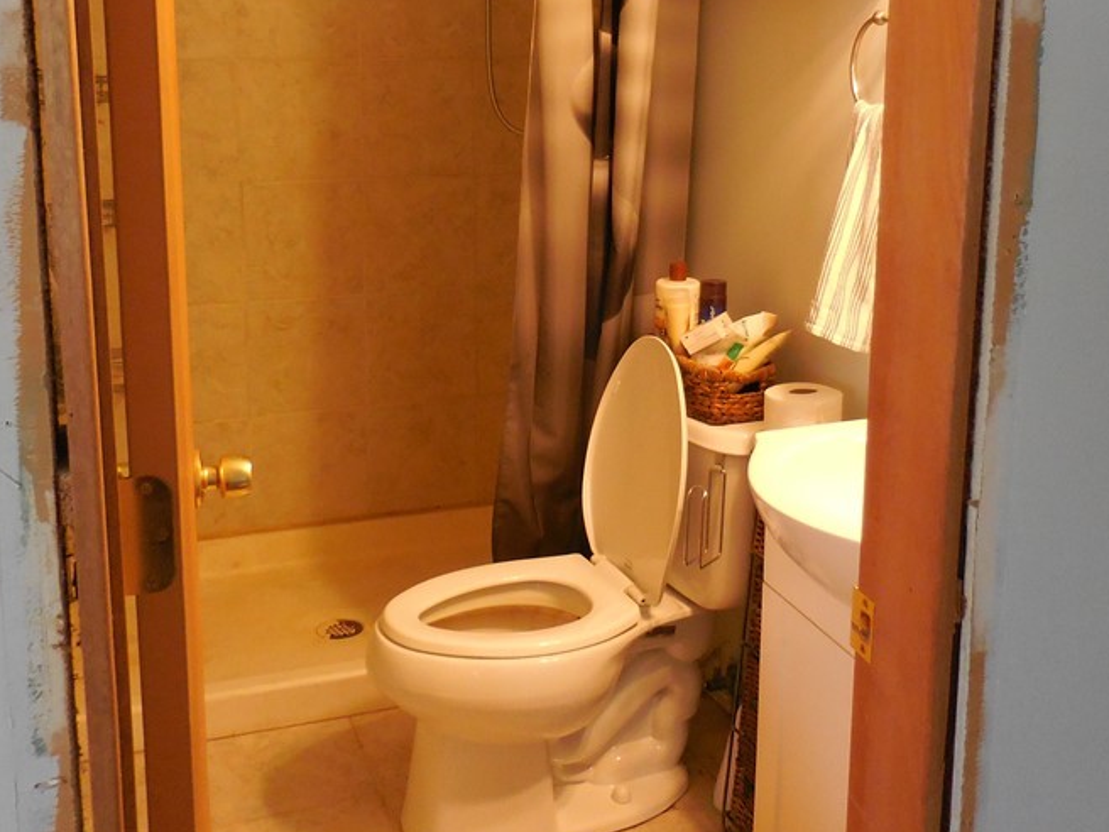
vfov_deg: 36.3
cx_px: 566
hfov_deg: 47.9
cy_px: 255
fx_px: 1249
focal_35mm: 39
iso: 400
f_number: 3.3
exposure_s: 1/30
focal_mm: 4.5
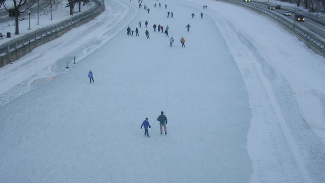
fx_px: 414
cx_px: 168
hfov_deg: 42.9
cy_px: 53
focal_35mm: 48
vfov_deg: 24.7
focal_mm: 5.8
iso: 50
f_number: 2.8
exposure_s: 1/113
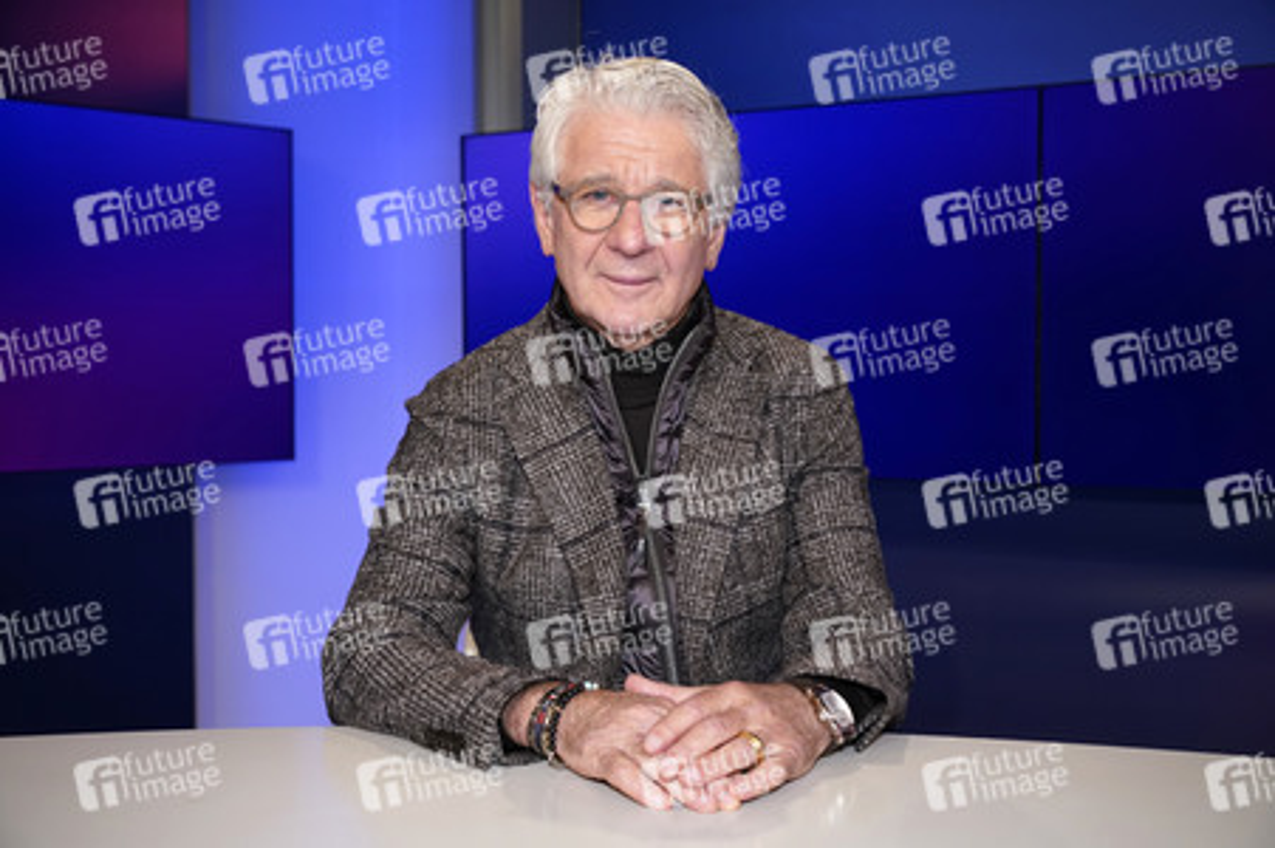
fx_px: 1486
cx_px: 638
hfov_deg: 46.4
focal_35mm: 42
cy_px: 424
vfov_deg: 31.8
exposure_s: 1/125
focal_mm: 42
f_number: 5.6
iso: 1600
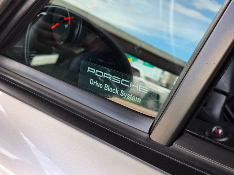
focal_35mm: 69
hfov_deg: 28.2
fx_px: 466
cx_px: 117
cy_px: 88
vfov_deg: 21.3
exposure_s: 1/138
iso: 50
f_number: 2.4
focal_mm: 7.9
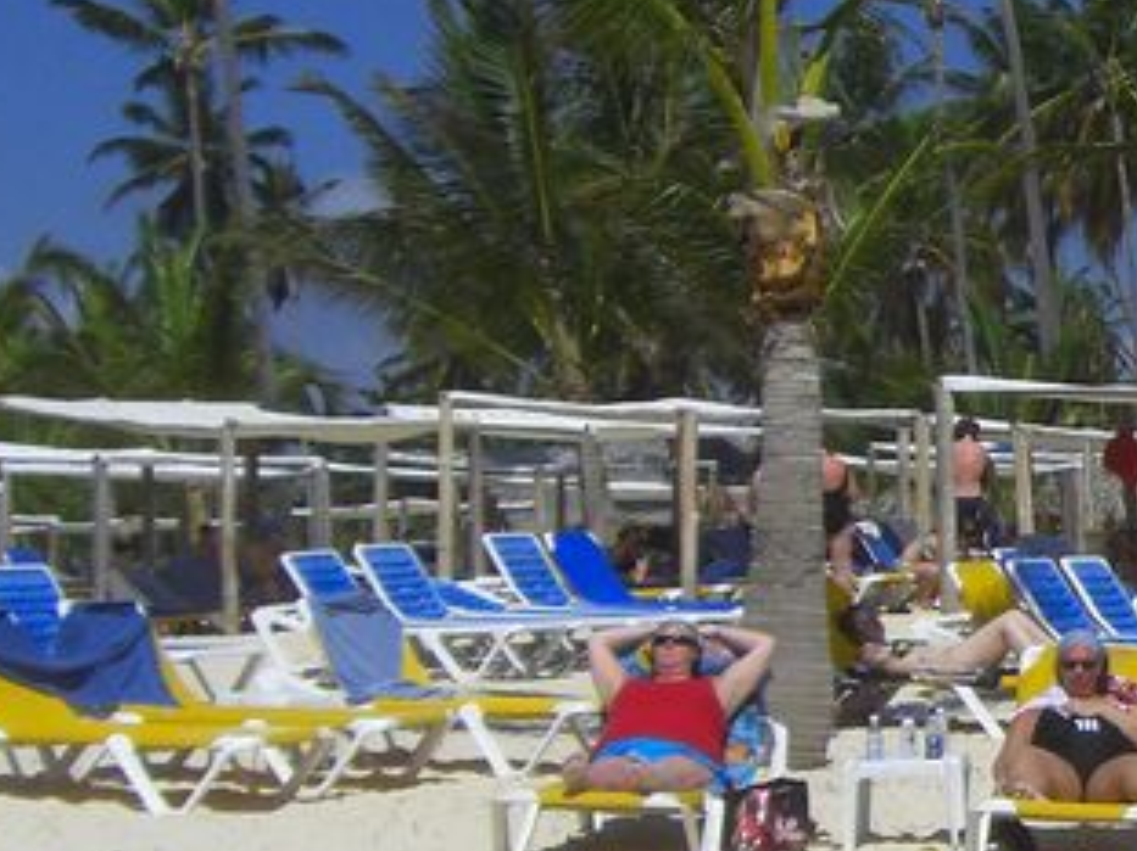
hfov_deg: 14.6
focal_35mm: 125
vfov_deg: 11.8
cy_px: 442
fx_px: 4104
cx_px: 1762
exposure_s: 1/400
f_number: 8
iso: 64
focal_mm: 6.2
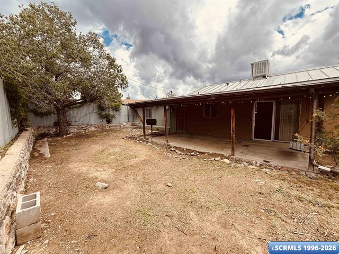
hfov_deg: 102.1
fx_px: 137
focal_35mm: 14
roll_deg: +0.0
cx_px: 170
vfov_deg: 85.7
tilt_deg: -6.1
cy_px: 127
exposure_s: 1/1033
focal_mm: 2.22
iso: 50
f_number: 2.2
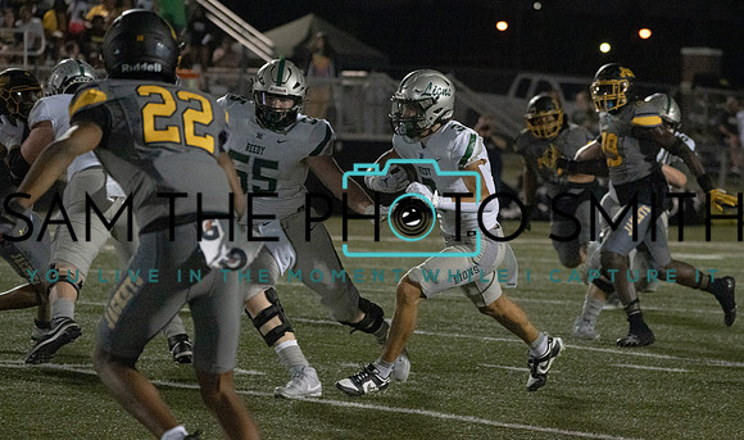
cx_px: 439
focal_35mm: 232
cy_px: 269
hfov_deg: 9.2
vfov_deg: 5.4
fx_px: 4638
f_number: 5.6
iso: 20000
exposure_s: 1/1000
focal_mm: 185
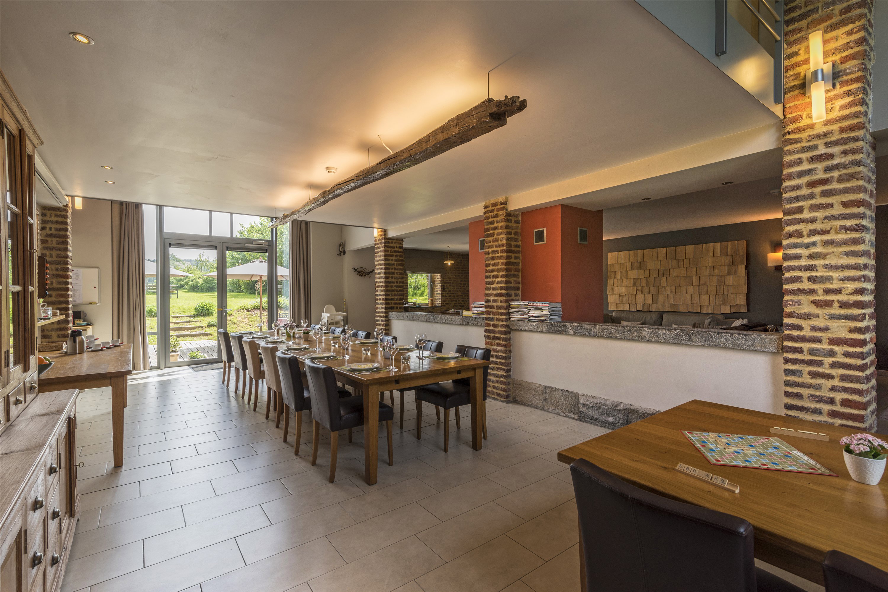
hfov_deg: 96.7
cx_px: 444
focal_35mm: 16
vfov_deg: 73.8
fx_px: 395
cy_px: 296
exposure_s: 1/40
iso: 200
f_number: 8
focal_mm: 16
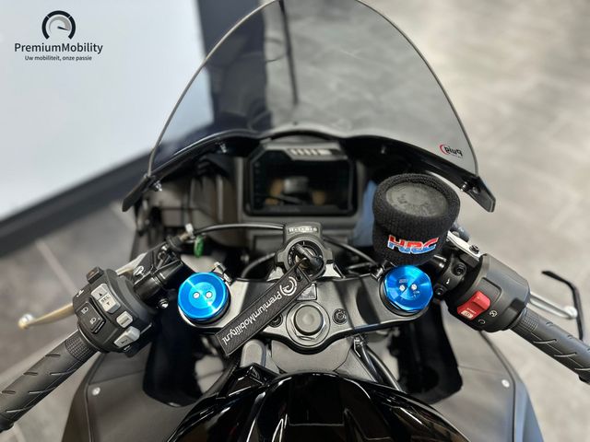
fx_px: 409
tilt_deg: -45.4
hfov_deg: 71.6
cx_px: 295
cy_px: 221
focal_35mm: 24
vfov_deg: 56.8
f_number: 1.78
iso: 250
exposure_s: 1/50
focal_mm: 6.86
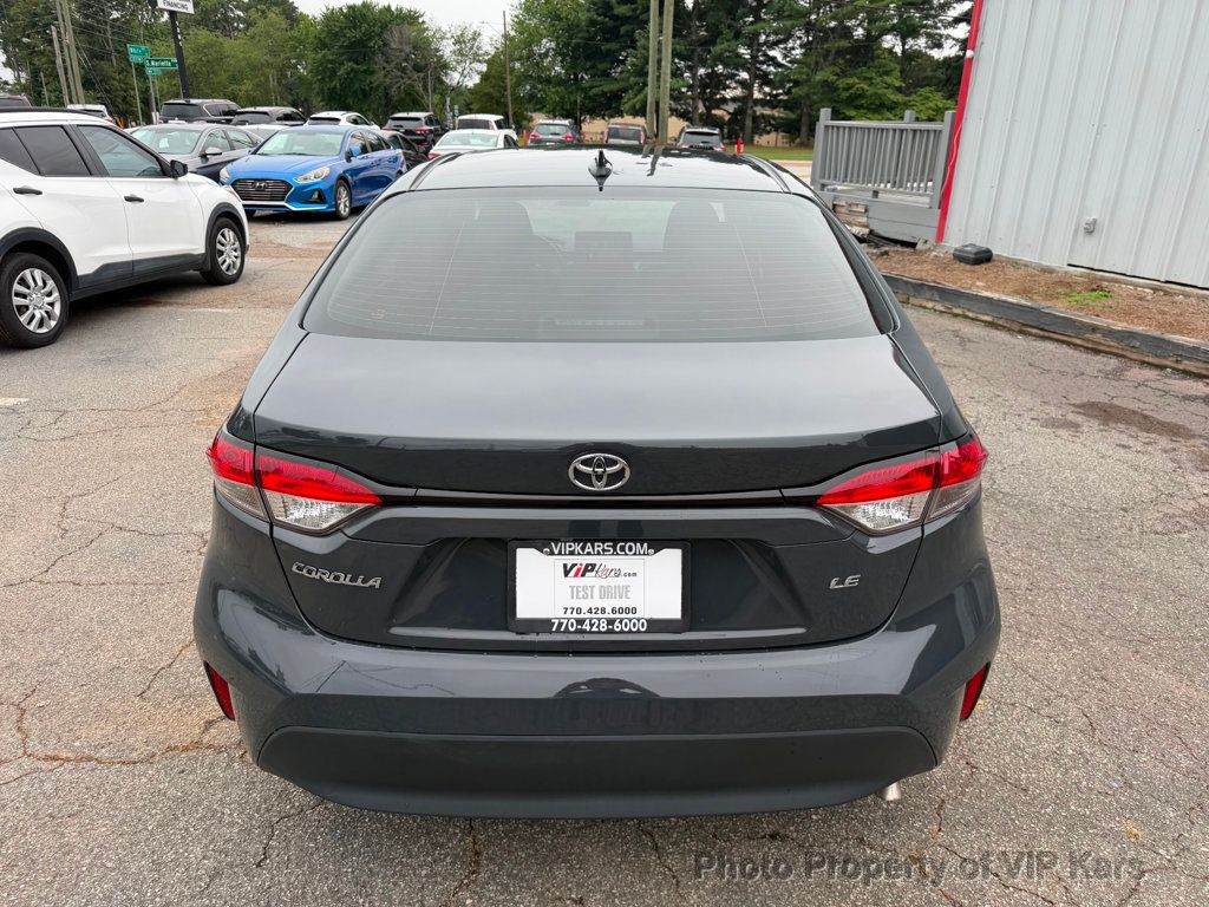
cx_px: 604
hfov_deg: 71.6
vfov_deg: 56.8
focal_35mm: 24
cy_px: 454
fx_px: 838
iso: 80
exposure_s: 1/695
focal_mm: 6.76
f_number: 1.78
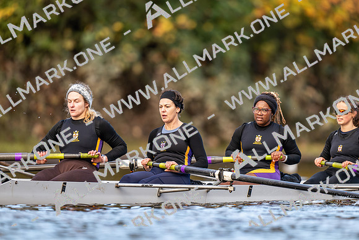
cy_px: 120
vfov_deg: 2.3
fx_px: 5984
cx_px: 180
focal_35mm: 600
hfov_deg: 3.4
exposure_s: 1/2500
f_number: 4
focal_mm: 600
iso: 2000
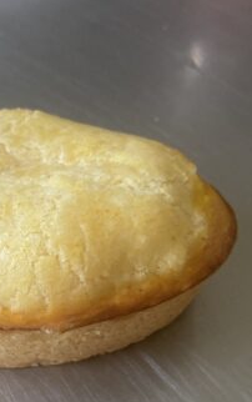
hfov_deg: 22.4
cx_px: 37
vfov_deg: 35.5
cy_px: 247
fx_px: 625
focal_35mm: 57
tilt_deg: -49.8
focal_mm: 4.25
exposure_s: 1/115
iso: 125
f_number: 1.8
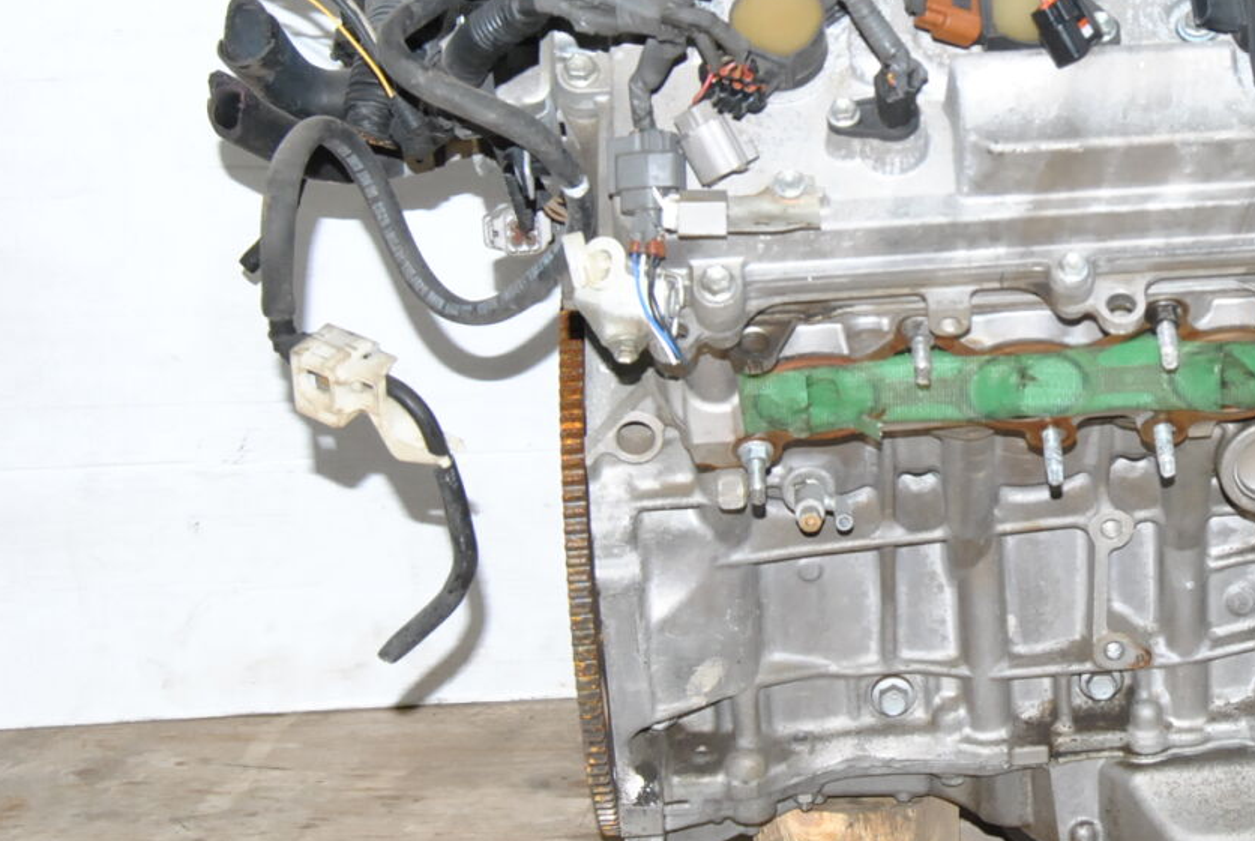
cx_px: 1144
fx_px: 3105
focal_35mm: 89
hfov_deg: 22.3
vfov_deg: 15.4
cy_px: 256
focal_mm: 31
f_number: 9
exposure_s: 1/200
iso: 800
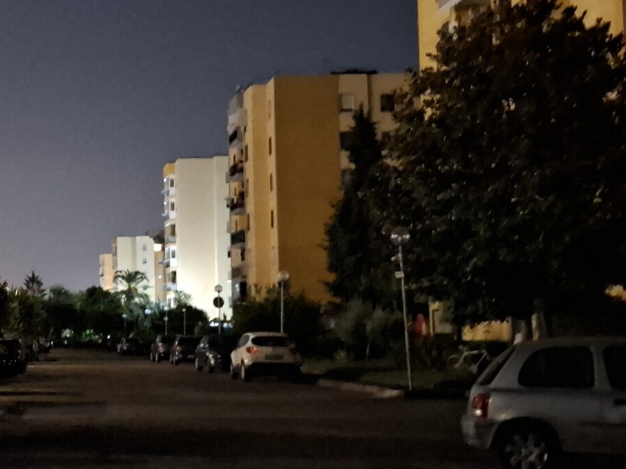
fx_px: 1175
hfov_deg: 27.3
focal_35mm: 65
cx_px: -64
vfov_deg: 22.6
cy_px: 196
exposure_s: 1/4
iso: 2500
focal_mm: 5.54
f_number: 1.8
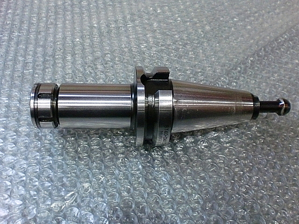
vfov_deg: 40.7
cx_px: 150
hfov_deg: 52.6
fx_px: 302
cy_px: 112
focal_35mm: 35
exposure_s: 1/60
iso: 500
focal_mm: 6.3
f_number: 3.1
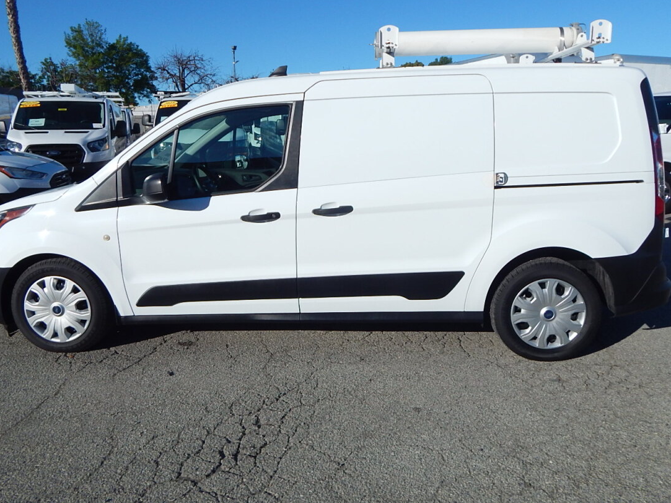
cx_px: 324
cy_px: 221
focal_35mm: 26
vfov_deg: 52.9
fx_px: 504
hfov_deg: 67.3
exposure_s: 1/1500
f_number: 6
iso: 125
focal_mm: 4
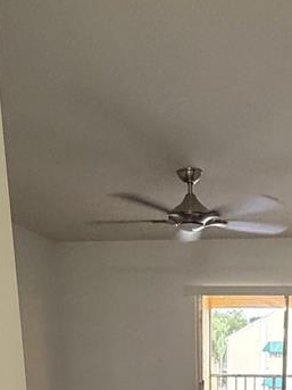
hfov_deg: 29.0
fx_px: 551
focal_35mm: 49
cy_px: 495
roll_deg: +1.0
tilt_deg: -15.0
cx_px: 231
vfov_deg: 31.1
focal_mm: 2.22
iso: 320
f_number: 2.2
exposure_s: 1/60
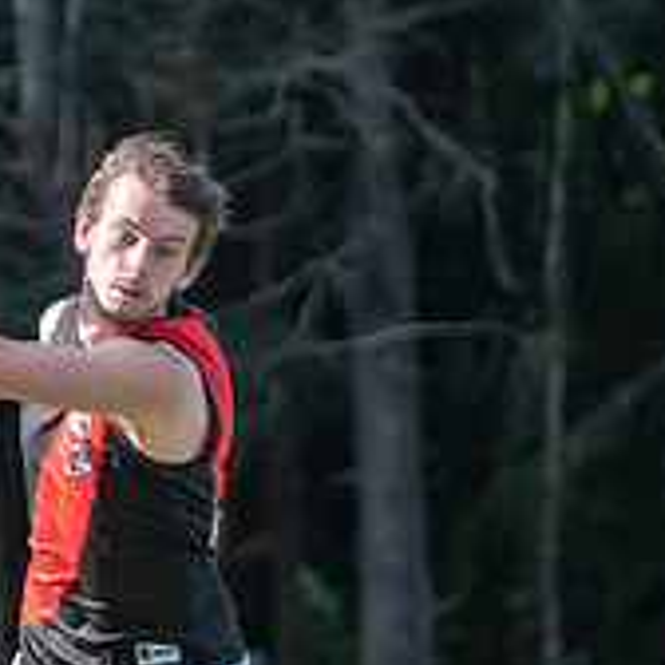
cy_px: 643
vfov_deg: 1.0
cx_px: 102
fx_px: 39100
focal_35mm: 1799
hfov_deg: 1.0
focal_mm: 350
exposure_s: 1/1600
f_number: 6.3
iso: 800
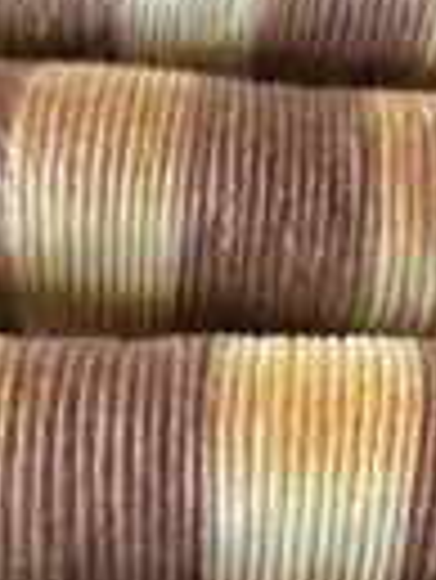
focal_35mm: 101
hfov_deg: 14.6
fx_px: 1693
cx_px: 115
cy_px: 805
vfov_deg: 17.9
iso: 250
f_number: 1.8
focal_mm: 4.25
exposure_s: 1/50
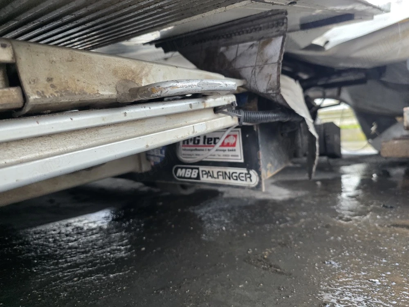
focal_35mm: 23
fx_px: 272
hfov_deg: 73.9
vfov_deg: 58.9
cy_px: 154
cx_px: 204
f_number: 1.7
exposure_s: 1/120
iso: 800
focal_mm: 6.3
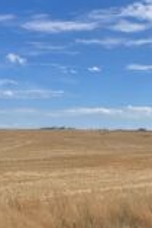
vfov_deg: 29.1
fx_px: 436
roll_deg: +0.9
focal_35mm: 69
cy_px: 144
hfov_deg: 19.6
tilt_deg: -2.1
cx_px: 122
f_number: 1.6
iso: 32
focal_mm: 4.2
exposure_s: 1/5291
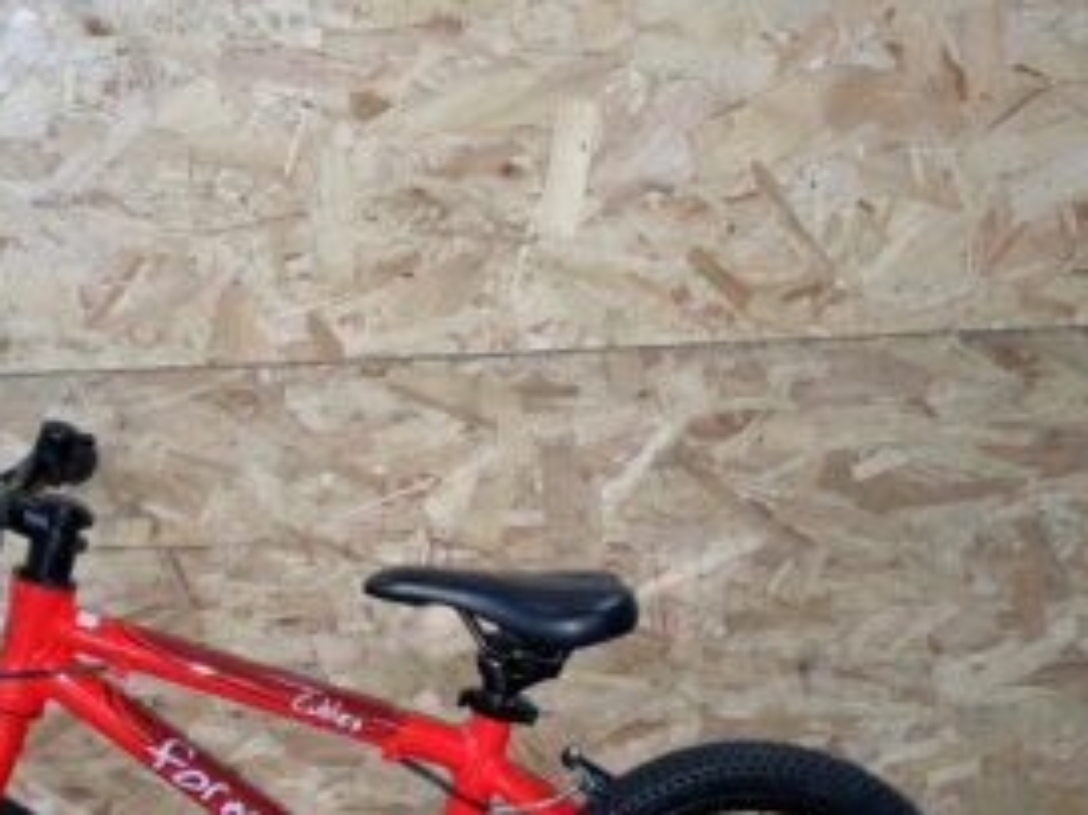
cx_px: 253
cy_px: 590
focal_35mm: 46
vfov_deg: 31.1
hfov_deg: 39.9
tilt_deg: -16.7
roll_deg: +3.3
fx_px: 1445
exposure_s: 1/25
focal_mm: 4.2
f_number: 1.6
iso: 50
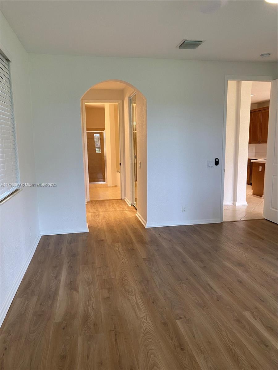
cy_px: 185
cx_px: 139
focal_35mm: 26
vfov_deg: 67.3
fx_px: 278
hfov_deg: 53.1
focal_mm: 4.25
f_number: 1.8
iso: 100
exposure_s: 1/60
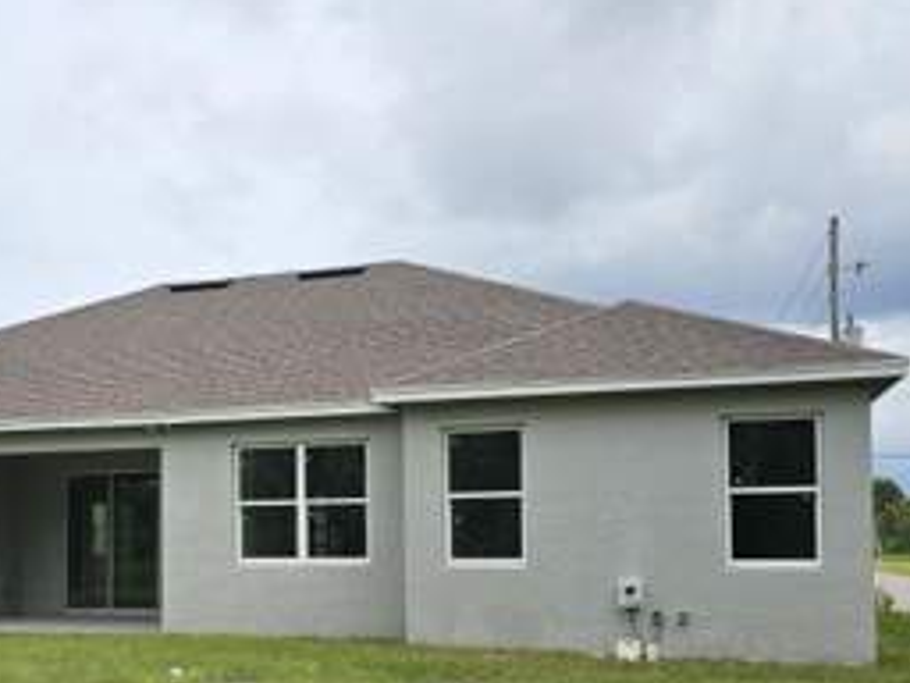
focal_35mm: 43
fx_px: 1130
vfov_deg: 33.0
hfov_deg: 42.8
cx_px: 256
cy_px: 503
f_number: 1.7
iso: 10
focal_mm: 6.3
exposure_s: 1/1437
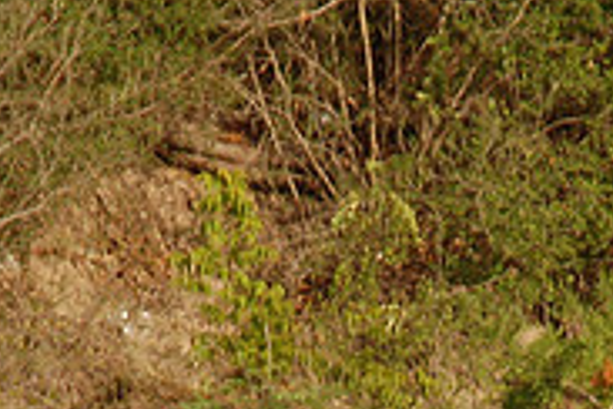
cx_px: 409
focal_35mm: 665
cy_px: 644
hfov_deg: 3.1
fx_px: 11323
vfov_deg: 2.1
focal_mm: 140
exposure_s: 1/500
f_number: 10
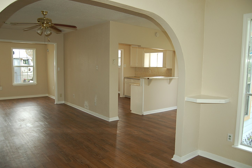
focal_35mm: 28
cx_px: 123
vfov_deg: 46.3
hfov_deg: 65.5
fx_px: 196
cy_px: 84
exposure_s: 1/60
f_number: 3.5
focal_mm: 18
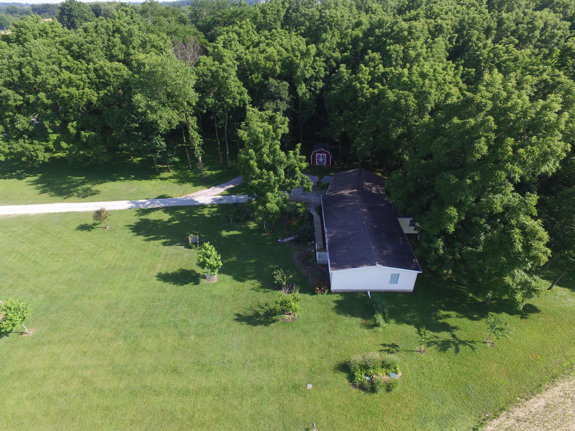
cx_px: 288
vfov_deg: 66.0
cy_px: 216
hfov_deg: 81.7
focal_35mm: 20
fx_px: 332
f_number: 2.8
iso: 100
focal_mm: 3.61
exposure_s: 1/364
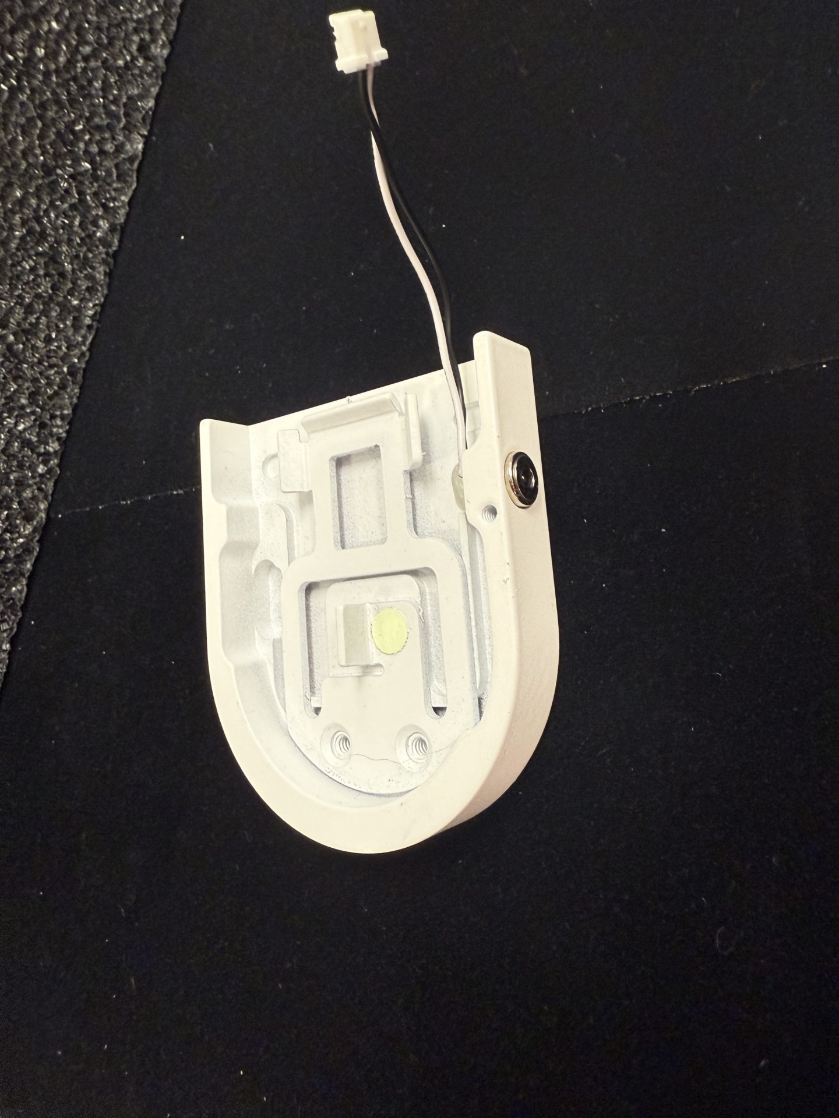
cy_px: 559
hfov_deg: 56.8
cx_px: 420
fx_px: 776
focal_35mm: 24
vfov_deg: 71.6
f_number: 2.2
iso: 160
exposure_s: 1/63
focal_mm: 2.22
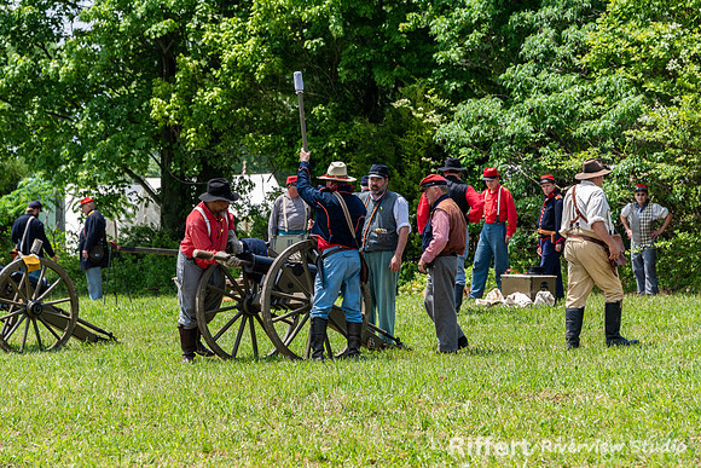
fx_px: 2921
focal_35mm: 150
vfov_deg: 9.2
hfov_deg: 13.7
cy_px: 234
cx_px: 350
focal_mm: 150
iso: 180
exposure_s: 1/250
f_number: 8
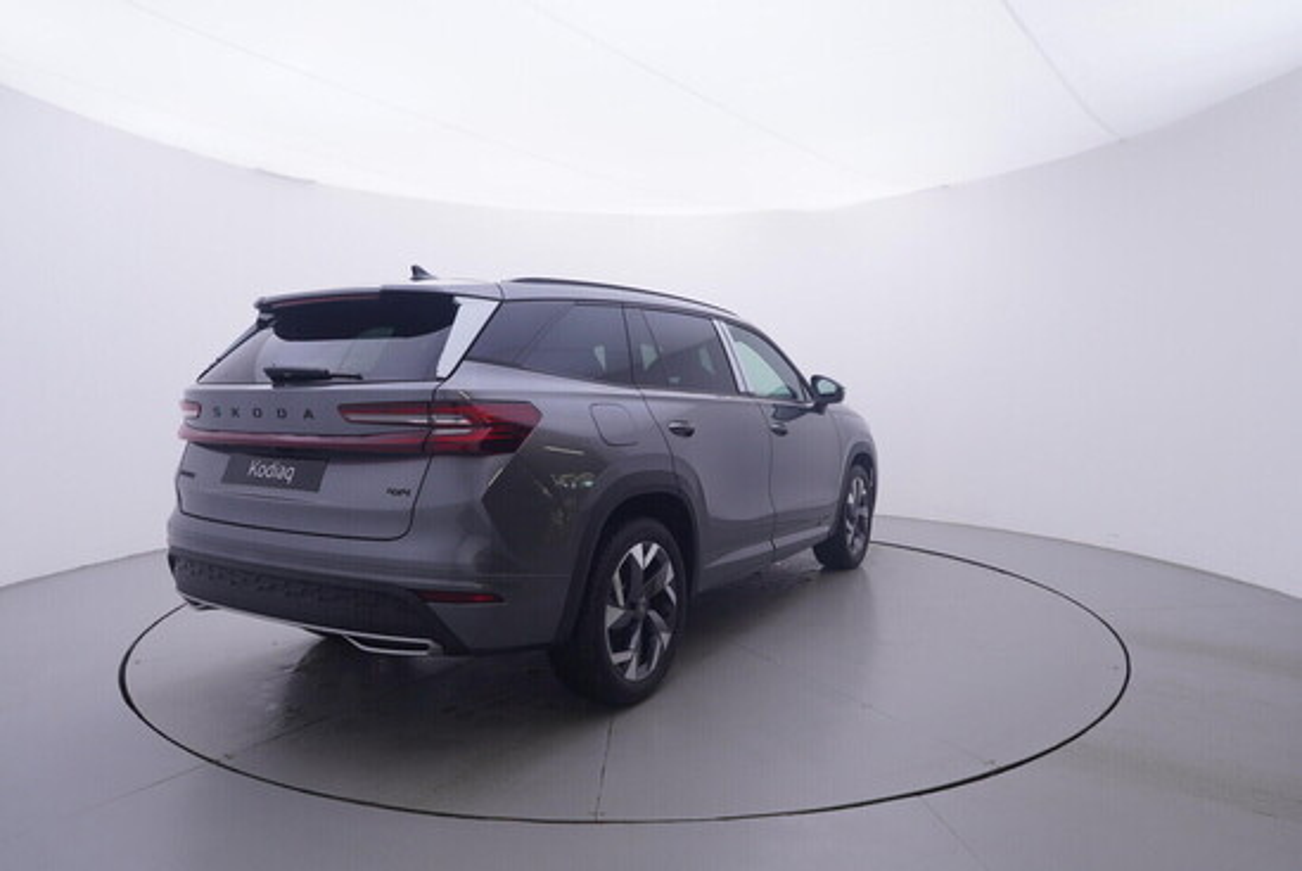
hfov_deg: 77.3
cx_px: 651
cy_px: 436
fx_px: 814
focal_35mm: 22
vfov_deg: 56.2
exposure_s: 1/80
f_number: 5
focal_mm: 15
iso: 200
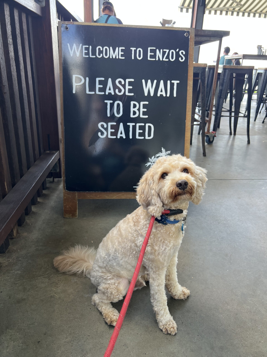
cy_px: 178
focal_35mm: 26
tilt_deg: -22.7
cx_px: 134
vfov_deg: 67.3
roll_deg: -2.4
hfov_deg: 53.1
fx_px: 267
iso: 50
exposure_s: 1/121
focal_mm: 5.7
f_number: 1.5
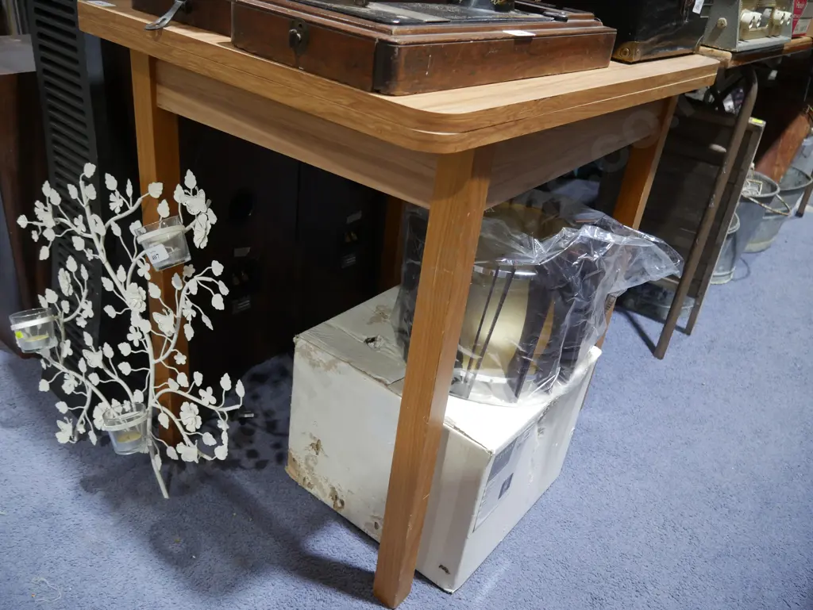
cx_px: 406
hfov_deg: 63.4
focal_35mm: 28
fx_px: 658
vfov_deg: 49.8
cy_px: 305
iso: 500
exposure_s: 1/60
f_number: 3.5
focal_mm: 14
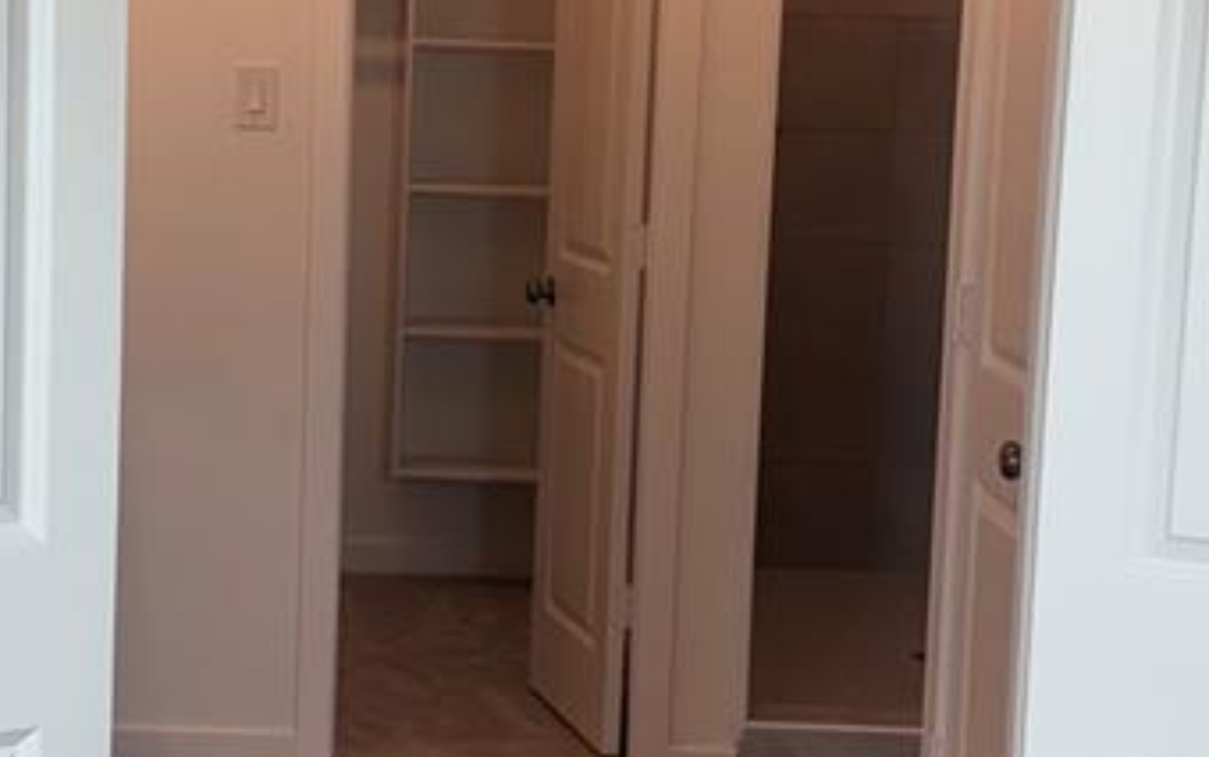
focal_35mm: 83
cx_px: 469
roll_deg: -1.2
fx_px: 2737
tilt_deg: -6.3
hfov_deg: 24.9
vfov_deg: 15.8
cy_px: 384
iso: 32
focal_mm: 5.96
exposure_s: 1/149
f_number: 1.6
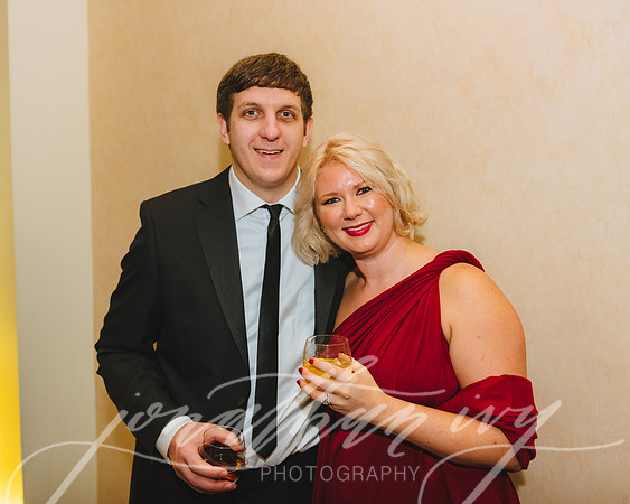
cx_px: 315
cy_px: 243
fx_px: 653
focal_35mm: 35
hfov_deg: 51.5
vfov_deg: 42.2
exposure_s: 1/125
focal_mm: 29
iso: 3200
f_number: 4
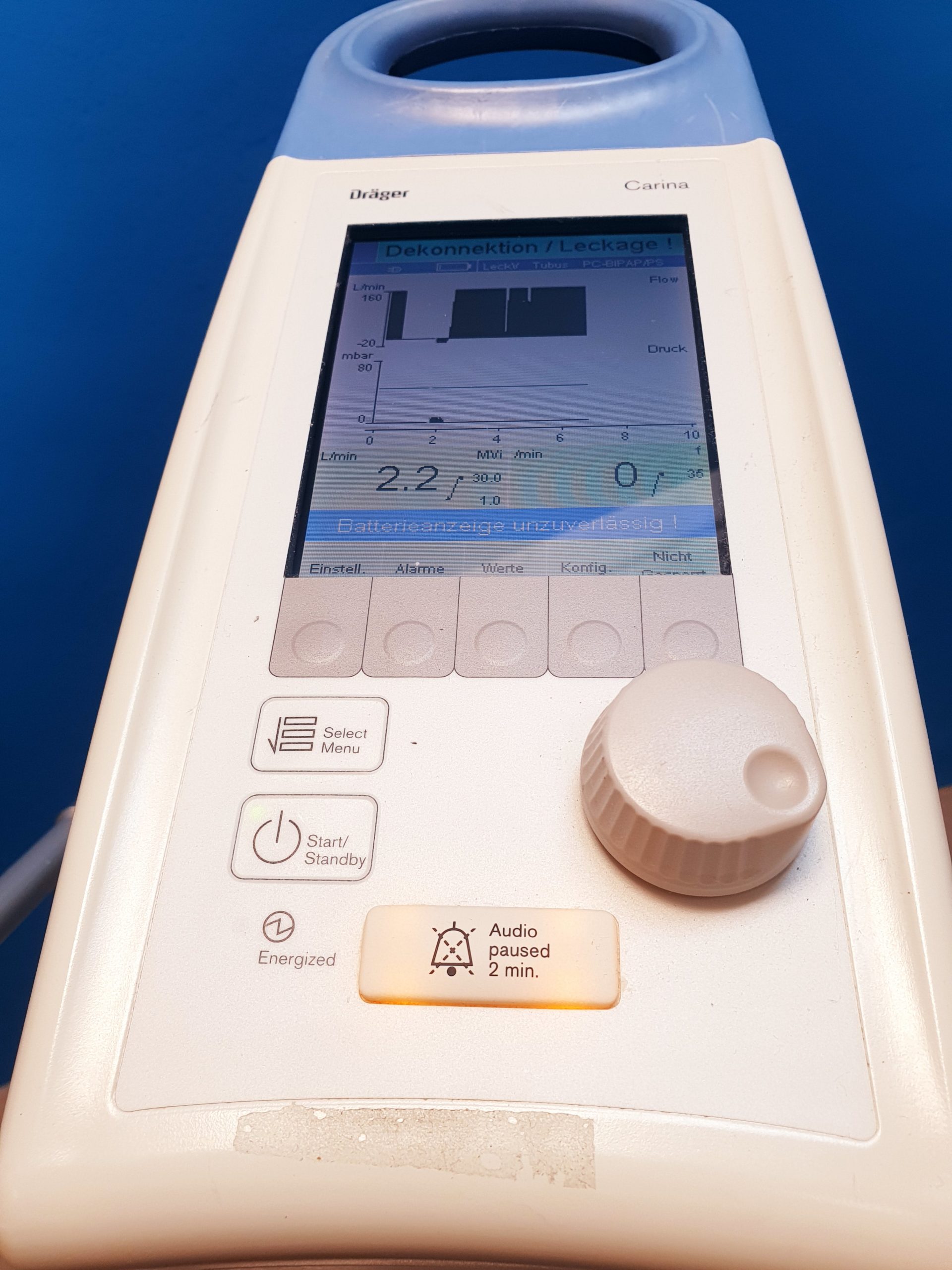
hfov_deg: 53.1
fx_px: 953
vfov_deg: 67.3
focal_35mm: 26
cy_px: 635
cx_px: 476
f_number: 2.4
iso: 50
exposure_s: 1/50
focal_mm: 4.3
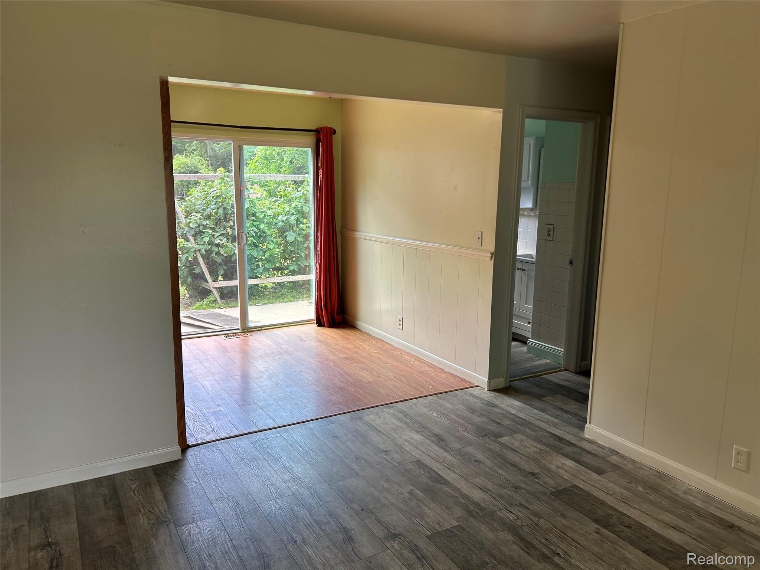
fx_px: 571
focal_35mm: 26
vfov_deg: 53.1
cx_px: 380
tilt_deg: -8.9
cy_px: 285
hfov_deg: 67.3
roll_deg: -0.2
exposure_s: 1/120
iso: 50
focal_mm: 5.7
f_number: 1.5
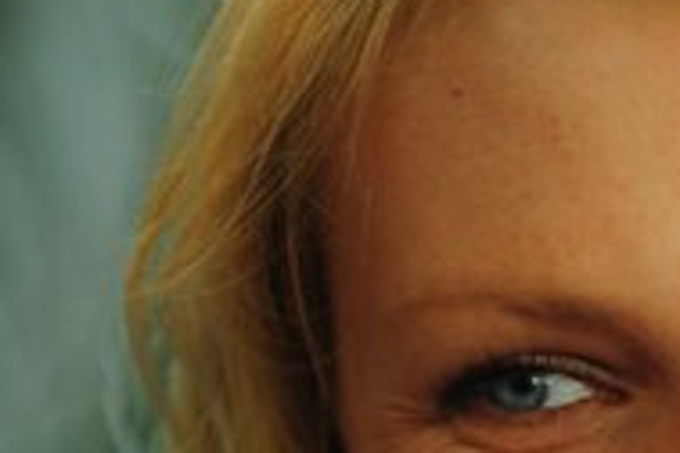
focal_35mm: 435
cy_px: 491
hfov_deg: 4.7
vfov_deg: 3.2
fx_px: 8216
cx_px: 856
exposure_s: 1/320
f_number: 2.8
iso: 800
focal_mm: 150
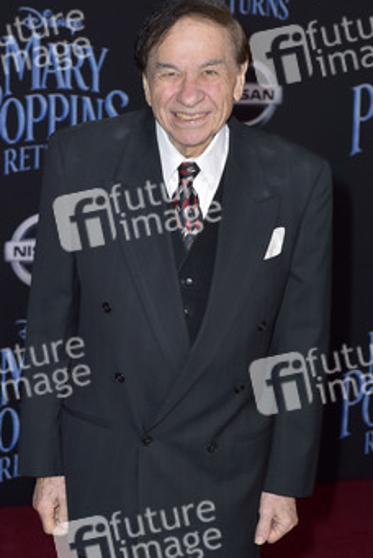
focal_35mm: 82
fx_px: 1272
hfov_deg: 16.7
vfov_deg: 24.7
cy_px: 295
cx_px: 186
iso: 400
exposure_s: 1/250
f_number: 6.3
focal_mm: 70
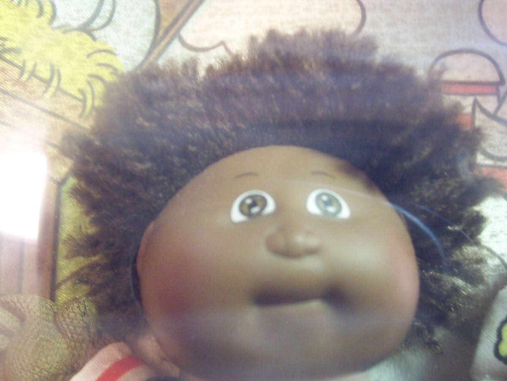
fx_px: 542
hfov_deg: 50.1
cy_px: 190
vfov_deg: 38.7
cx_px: 254
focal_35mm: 37
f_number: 2.8
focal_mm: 5.6
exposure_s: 1/10
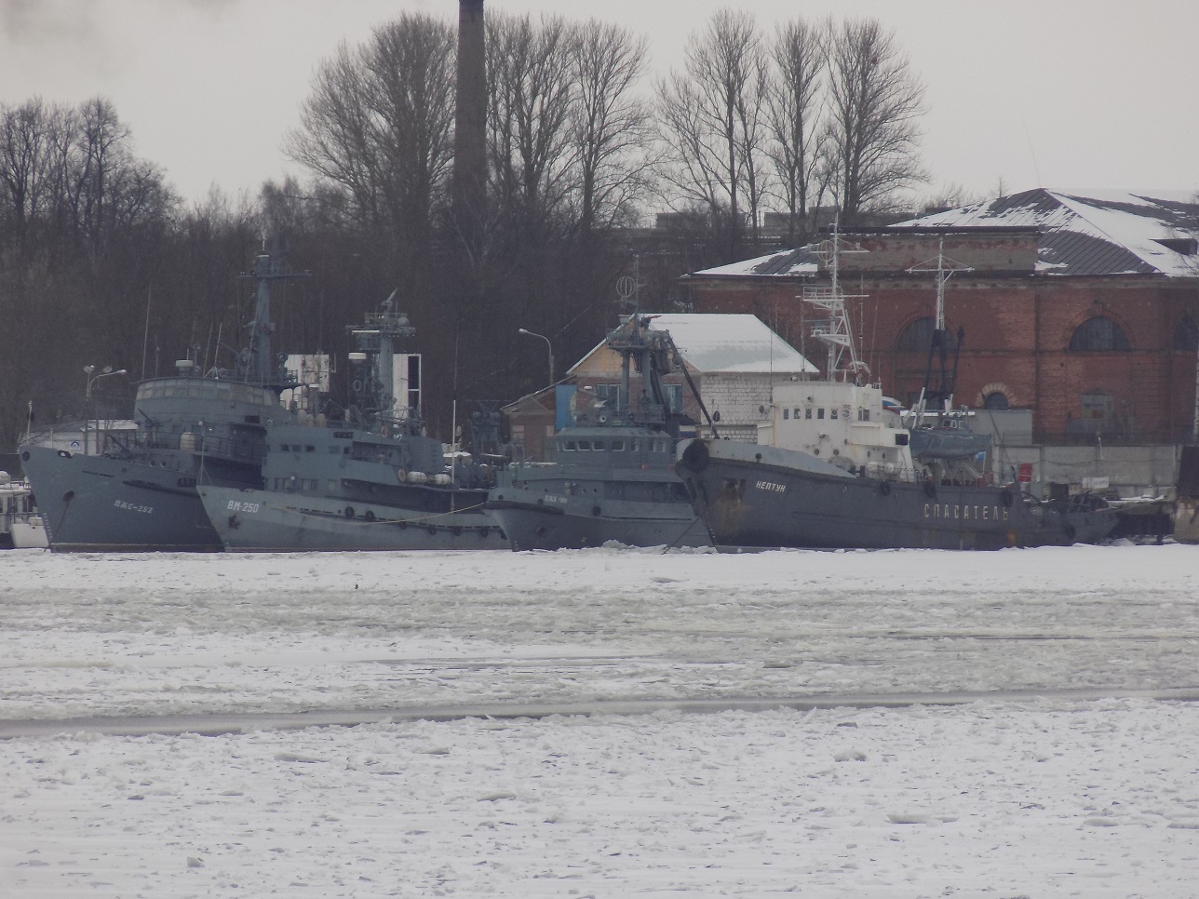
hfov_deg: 3.4
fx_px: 20263
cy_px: 450
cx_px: 600
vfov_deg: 2.5
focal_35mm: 585
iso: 80
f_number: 5.9
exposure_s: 1/200
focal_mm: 104
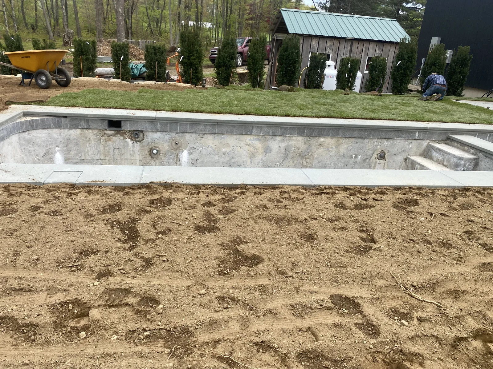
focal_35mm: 26
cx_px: 246
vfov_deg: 53.1
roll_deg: -5.4
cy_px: 184
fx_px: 370
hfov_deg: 67.3
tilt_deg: -20.6
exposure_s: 1/1218
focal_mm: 4.25
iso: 32
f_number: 1.8
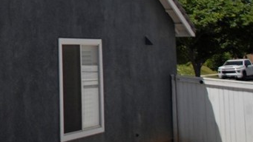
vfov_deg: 13.9
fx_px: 570
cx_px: -123
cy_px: -15
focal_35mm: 85
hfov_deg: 21.2
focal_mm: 18
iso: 400
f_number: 4.5
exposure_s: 1/4000
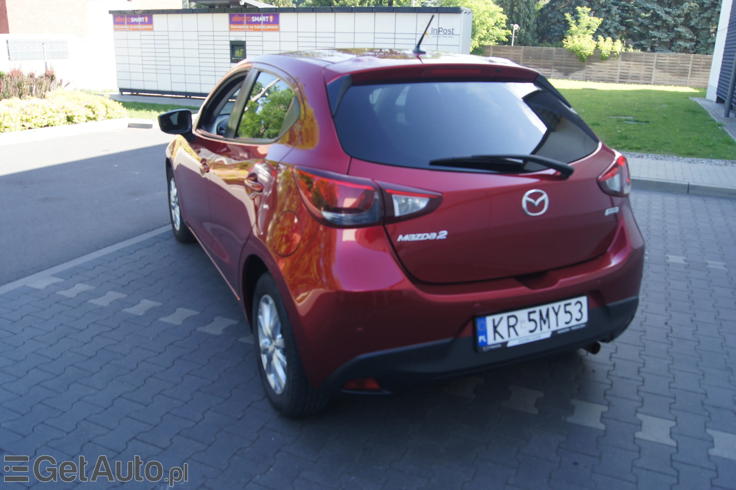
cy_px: 245
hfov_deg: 62.0
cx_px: 368
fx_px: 613
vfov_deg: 43.6
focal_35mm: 30
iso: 100
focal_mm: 20
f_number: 5
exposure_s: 1/60
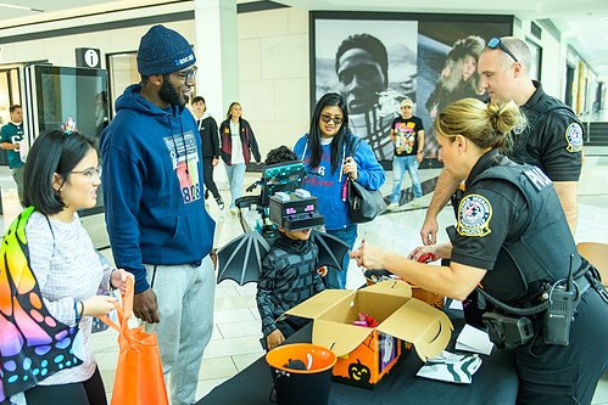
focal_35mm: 36
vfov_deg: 36.9
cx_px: 269
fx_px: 608
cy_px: 220
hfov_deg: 53.0
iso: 400
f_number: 2.8
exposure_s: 1/200
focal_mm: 31
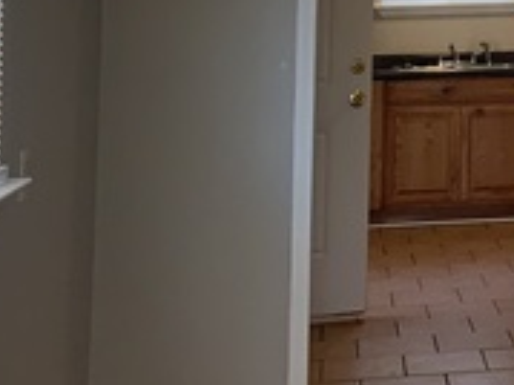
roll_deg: -1.3
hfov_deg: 19.0
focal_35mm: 97
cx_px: 639
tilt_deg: +5.5
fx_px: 1439
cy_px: -181
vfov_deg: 14.3
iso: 100
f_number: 1.8
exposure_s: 1/105
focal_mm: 4.25
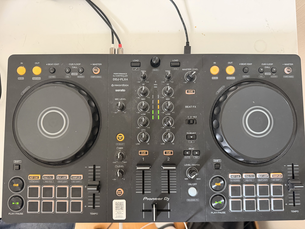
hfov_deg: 71.6
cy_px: 114
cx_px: 152
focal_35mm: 24
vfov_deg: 56.8
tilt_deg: -84.7
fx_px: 211
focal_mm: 6.76
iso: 800
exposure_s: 1/50
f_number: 1.78
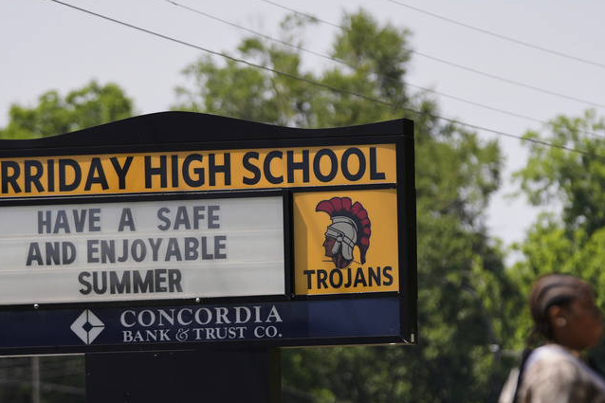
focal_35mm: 429
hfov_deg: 4.8
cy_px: 260
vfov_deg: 3.2
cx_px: 321
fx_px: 7207
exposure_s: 1/4000
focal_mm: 178
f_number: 3.2
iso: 320
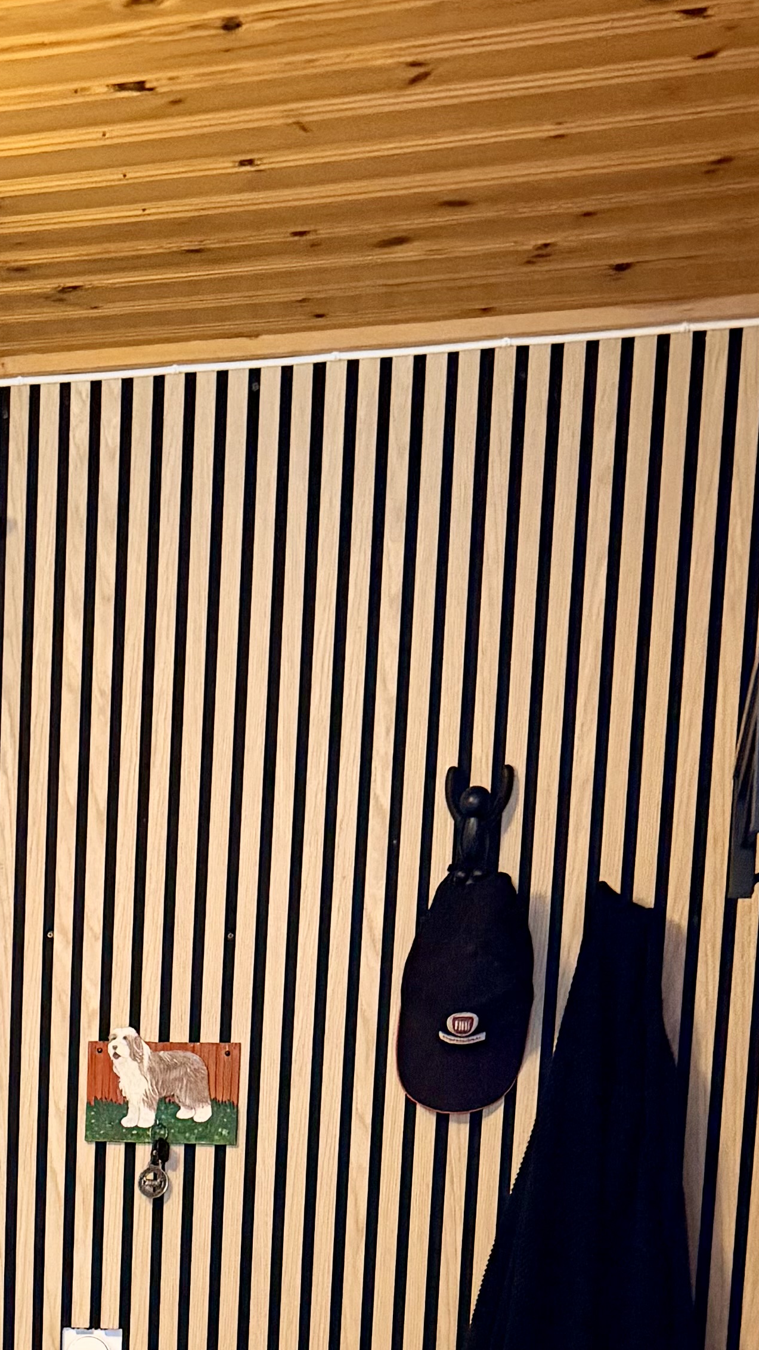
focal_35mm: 66
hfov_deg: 17.5
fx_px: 2361
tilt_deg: -10.1
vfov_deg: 29.0
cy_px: 1463
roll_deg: -1.2
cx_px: -115
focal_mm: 6.76
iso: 800
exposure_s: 1/50
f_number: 1.78
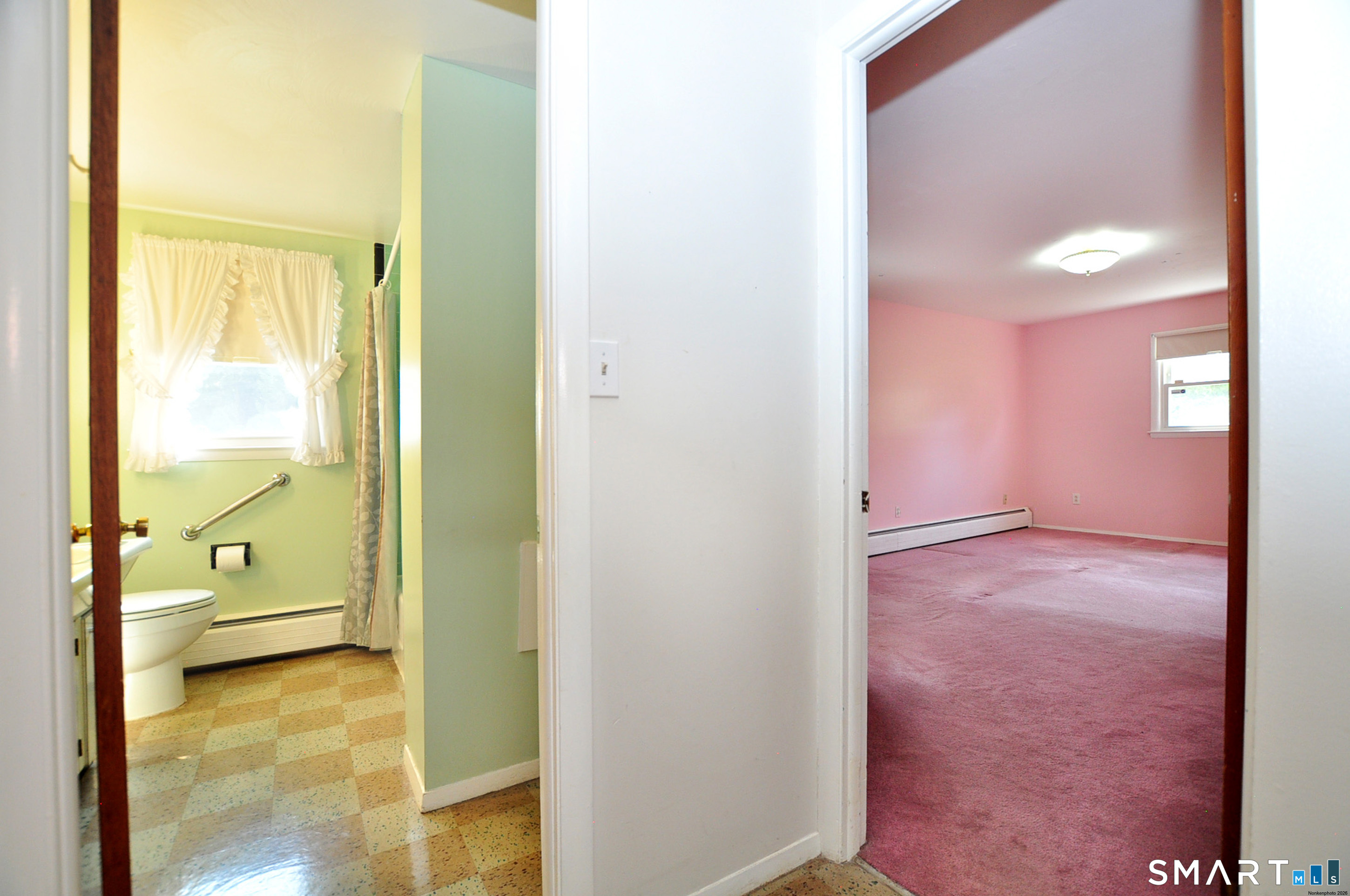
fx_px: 562
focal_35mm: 15
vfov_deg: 77.2
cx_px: 675
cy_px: 448
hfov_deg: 100.5
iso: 640
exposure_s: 1/80
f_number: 4.5
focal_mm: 10
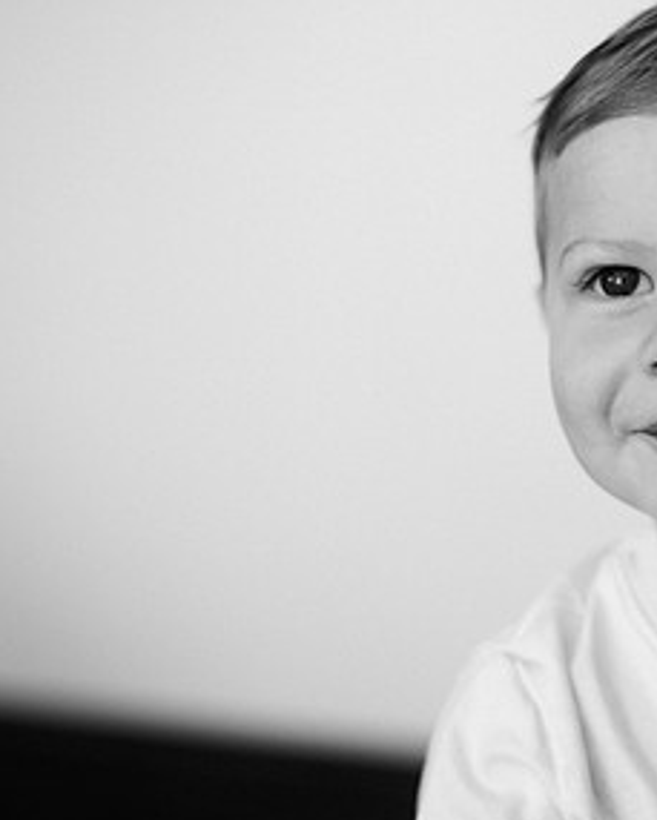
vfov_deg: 20.2
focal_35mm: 95
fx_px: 2308
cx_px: 551
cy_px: 361
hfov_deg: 16.1
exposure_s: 1/1000
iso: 500
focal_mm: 50
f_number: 1.8
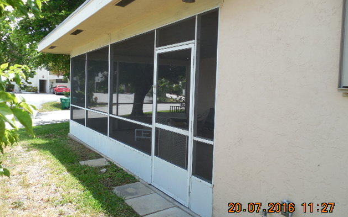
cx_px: 172
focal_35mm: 27
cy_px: 101
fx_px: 256
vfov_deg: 46.0
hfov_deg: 68.4
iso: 125
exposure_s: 1/500
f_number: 3.3
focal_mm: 4.5
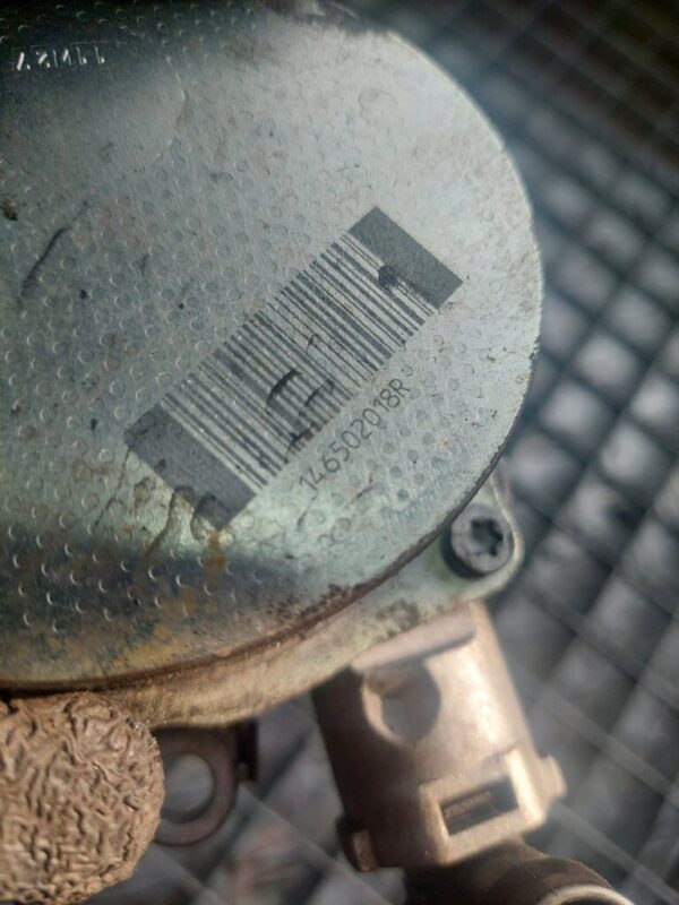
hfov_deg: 54.9
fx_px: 654
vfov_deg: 69.4
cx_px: 340
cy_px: 452
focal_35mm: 25
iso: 40
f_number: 1.8
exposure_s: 1/197
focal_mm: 5.23
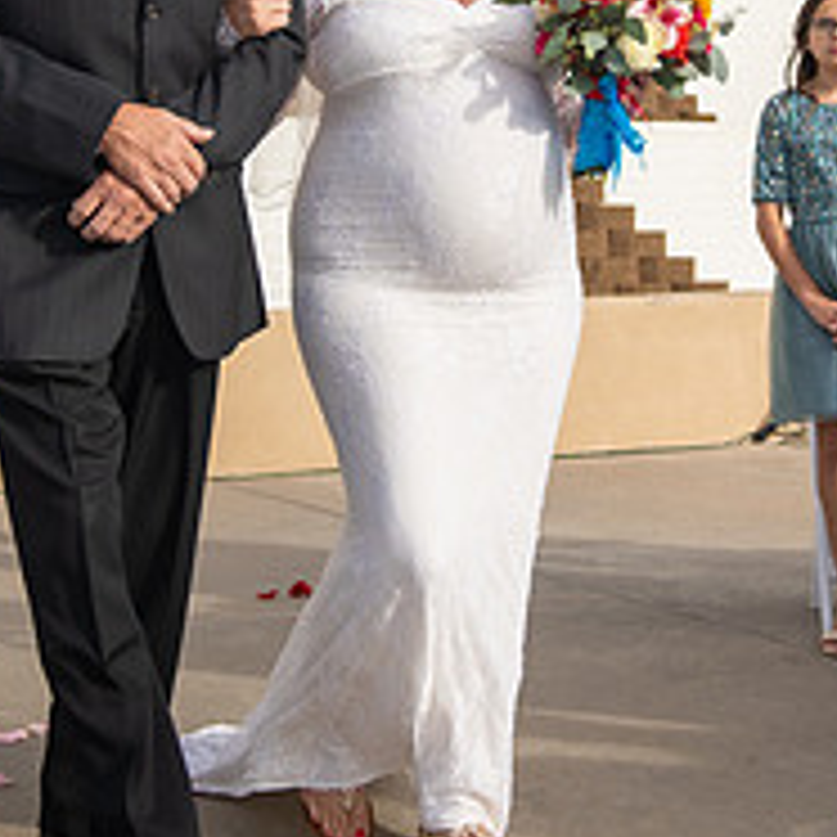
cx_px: 534
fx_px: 2243
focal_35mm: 82
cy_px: 80
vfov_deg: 20.7
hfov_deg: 21.1
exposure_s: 1/1250
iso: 100
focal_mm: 24
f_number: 2.8
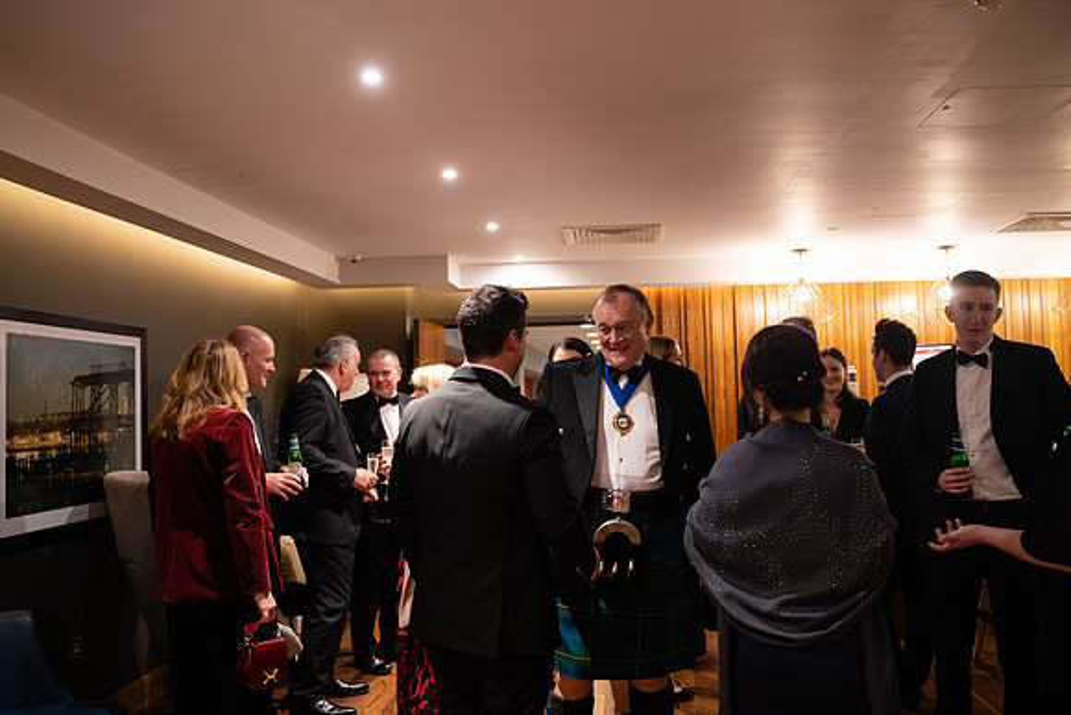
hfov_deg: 62.1
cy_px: 358
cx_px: 536
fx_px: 890
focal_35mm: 30
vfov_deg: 43.8
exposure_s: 1/60
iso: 1250
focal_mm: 28
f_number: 2.8
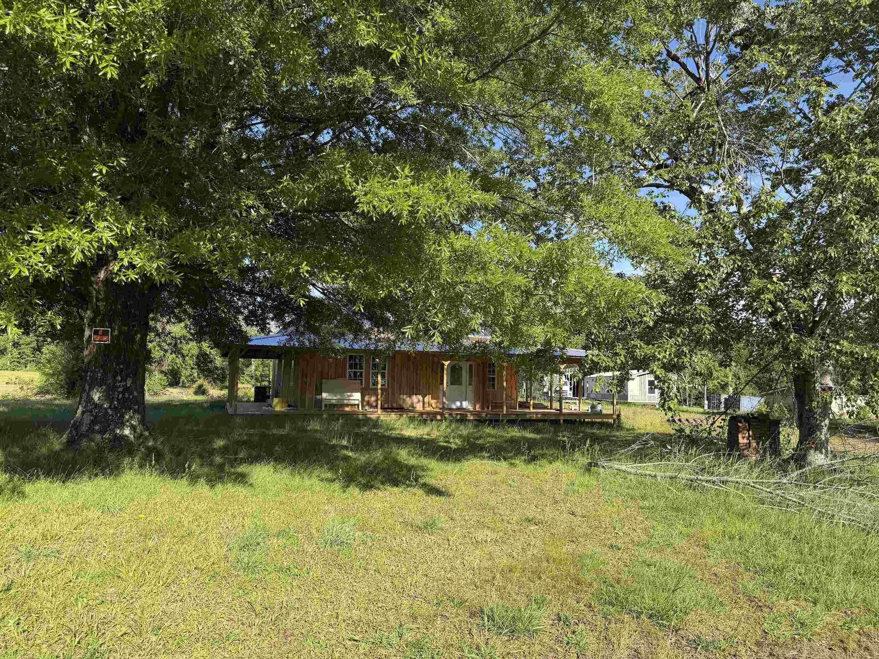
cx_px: 440
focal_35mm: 24
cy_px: 330
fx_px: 609
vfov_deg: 56.8
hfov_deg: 71.6
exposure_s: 1/1812
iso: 80
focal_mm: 6.76
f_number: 1.78
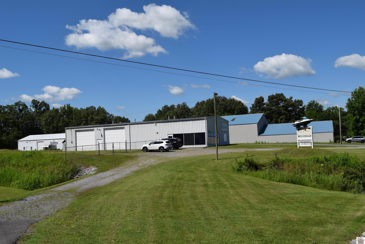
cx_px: 182
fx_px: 319
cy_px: 122
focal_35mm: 32
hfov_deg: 59.5
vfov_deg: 41.7
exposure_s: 1/500
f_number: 11
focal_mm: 21
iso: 200
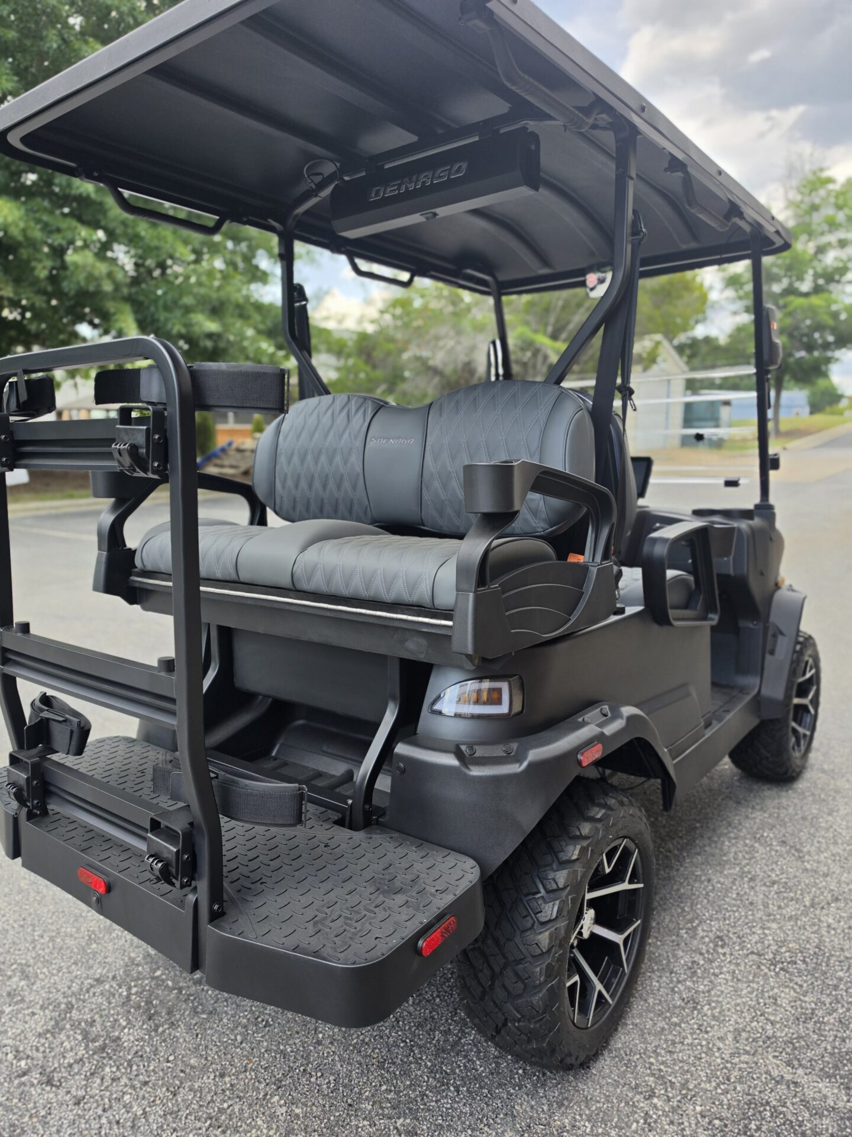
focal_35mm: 23
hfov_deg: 58.9
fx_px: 755
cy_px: 568
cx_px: 426
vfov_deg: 73.9
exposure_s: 1/2797
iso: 64
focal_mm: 6.5
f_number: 1.4
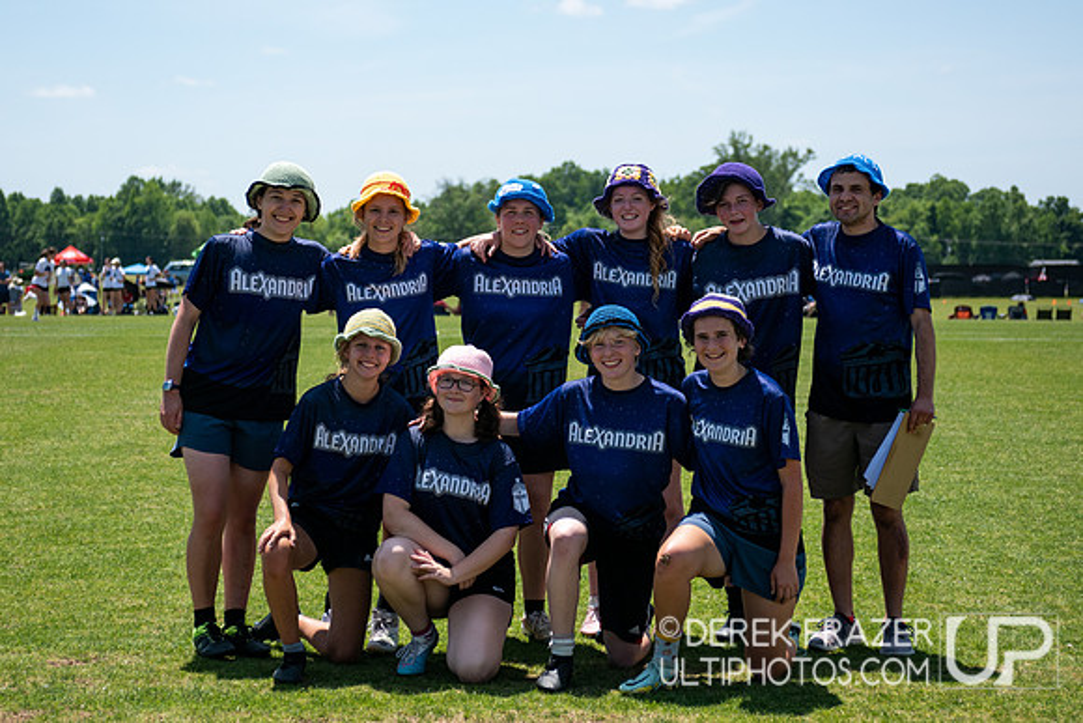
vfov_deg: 14.9
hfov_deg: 22.2
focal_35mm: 92
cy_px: 288
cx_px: 507
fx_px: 2762
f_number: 5
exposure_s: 1/2500
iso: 320
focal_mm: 72
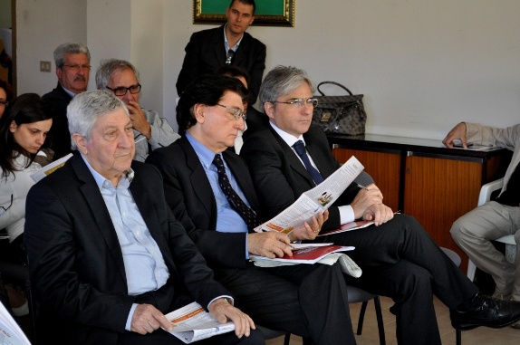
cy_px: 172
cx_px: 260
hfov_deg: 27.0
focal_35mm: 75
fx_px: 1082
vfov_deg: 18.1
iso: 800
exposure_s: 1/80
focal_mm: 50
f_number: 5.6
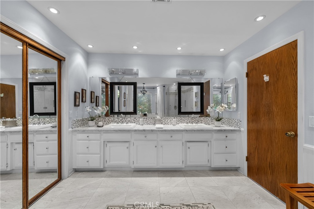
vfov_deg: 85.4
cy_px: 104
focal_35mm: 13
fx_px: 113
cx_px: 157
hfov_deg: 108.3
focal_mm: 13
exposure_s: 1/1.25
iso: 100
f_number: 8
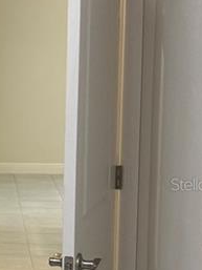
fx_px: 871
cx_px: -226
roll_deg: +1.8
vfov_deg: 17.5
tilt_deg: -7.5
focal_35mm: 112
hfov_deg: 11.6
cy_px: 184
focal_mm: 6.76
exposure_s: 1/120
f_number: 1.78
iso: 160
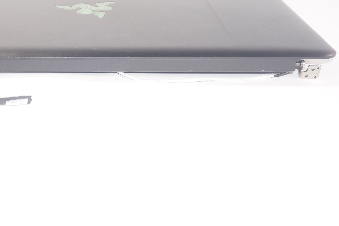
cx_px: 93
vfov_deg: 18.1
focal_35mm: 75
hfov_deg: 26.7
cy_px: 63
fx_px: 706
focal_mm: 30
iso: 100
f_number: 5.6
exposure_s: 1/40
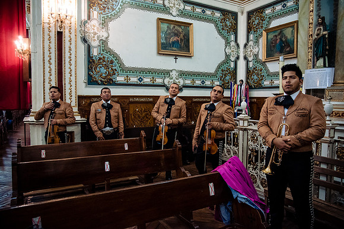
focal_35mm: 24
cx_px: 172
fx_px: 229
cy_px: 114
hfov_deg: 73.7
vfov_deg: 53.2
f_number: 4
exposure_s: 1/160
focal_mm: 24
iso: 5000
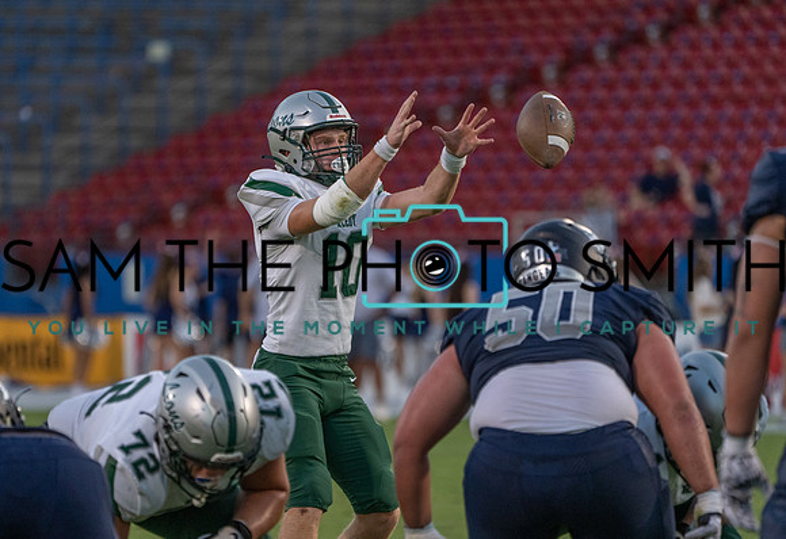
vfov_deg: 3.0
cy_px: 310
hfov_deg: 4.4
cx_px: 356
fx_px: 10159
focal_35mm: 461
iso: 3200
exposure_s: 1/1000
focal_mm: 388
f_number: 5.6
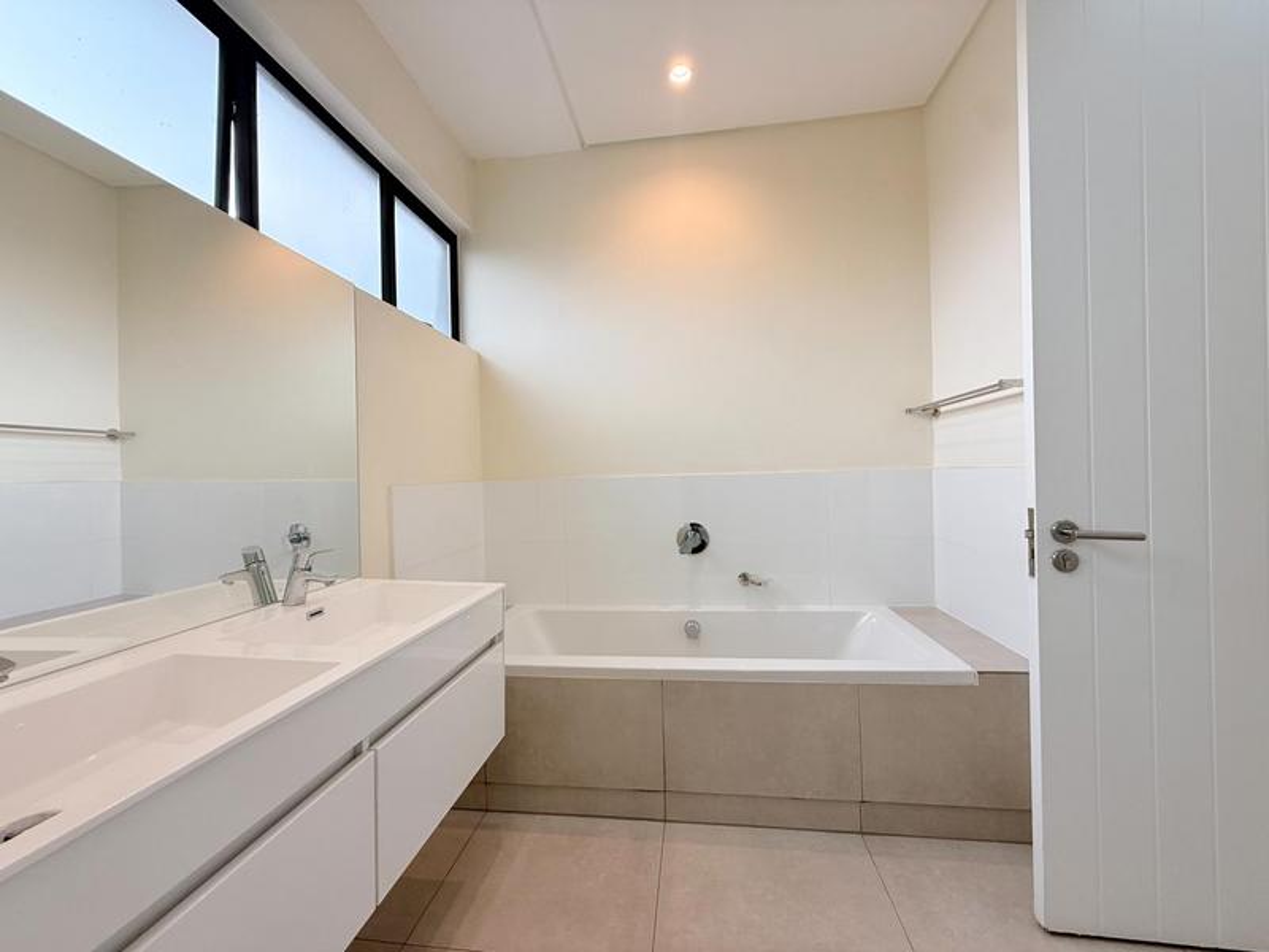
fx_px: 513
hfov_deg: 102.1
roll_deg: +1.9
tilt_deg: -0.3
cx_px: 634
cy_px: 476
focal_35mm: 14
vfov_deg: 85.7
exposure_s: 1/99
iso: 80
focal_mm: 2.22
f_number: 2.2
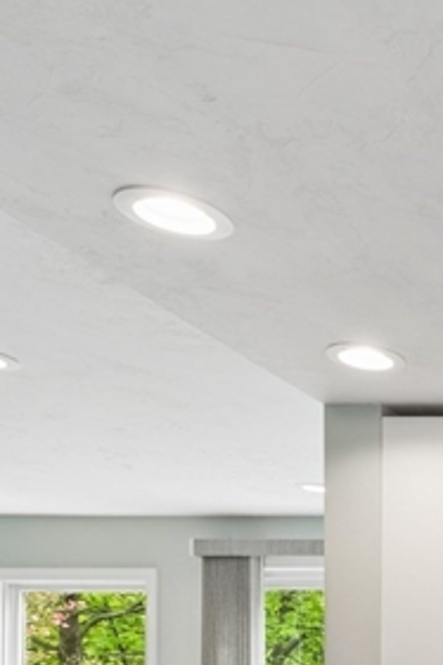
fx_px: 942
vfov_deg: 34.2
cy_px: 716
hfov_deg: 18.7
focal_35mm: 51
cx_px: 848
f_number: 8
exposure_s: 1/6
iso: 100
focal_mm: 14
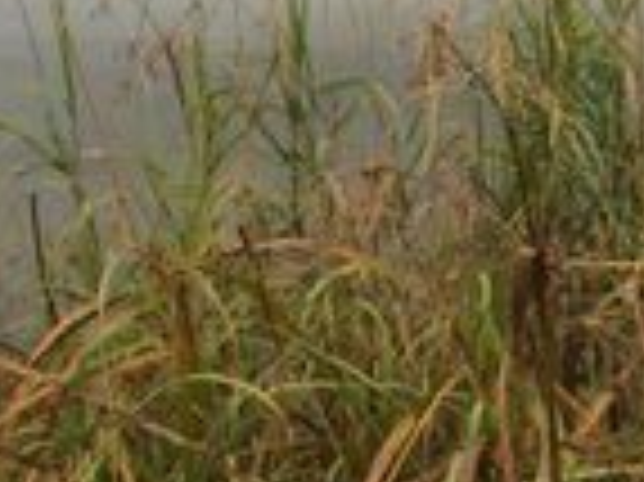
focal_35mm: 122
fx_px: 2268
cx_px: 797
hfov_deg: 15.5
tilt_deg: -6.9
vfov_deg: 11.7
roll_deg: -0.2
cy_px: -185
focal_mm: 4.15
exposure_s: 1/60
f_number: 2.2
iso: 40
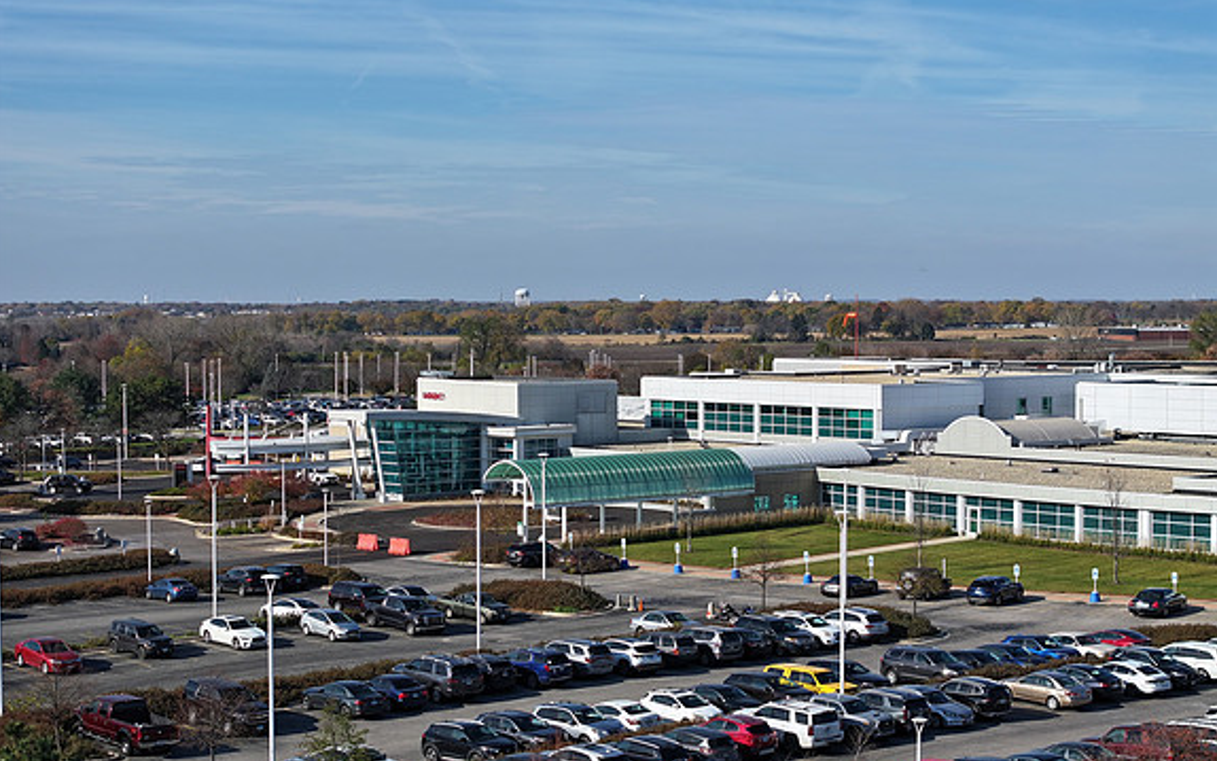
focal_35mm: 75
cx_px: 611
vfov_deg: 17.4
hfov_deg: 27.5
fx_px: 2488
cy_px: 440
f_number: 2.8
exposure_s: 1/1600
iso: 120
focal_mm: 19.35
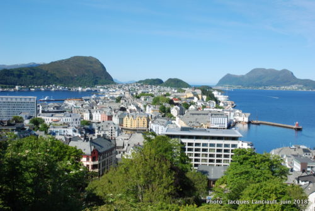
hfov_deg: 47.9
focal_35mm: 40
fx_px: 355
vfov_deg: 33.1
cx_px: 158
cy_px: 106
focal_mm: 27
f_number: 16
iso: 100
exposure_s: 1/60
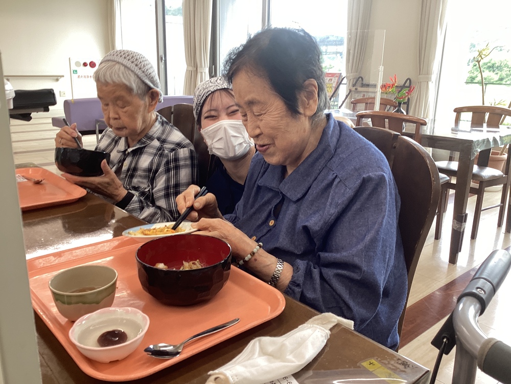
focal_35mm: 31
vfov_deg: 45.4
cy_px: 192
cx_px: 256
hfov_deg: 58.4
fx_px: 458
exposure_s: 1/50
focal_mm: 3.3
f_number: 2.4
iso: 50
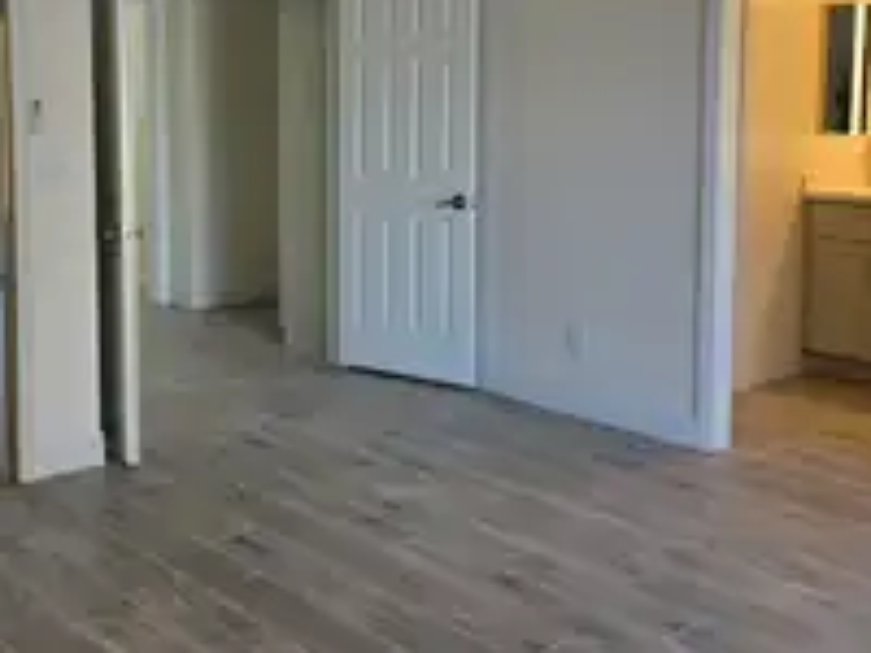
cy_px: 178
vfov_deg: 31.1
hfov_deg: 40.3
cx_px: 244
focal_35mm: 46
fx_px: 1157
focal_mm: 6.3
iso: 32
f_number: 1.7
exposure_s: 1/120
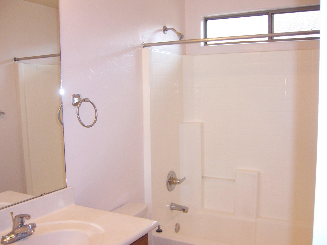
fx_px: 340
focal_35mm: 36
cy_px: 122
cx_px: 164
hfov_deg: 51.4
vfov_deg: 39.7
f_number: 2.8
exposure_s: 1/60
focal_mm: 6.2
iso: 125
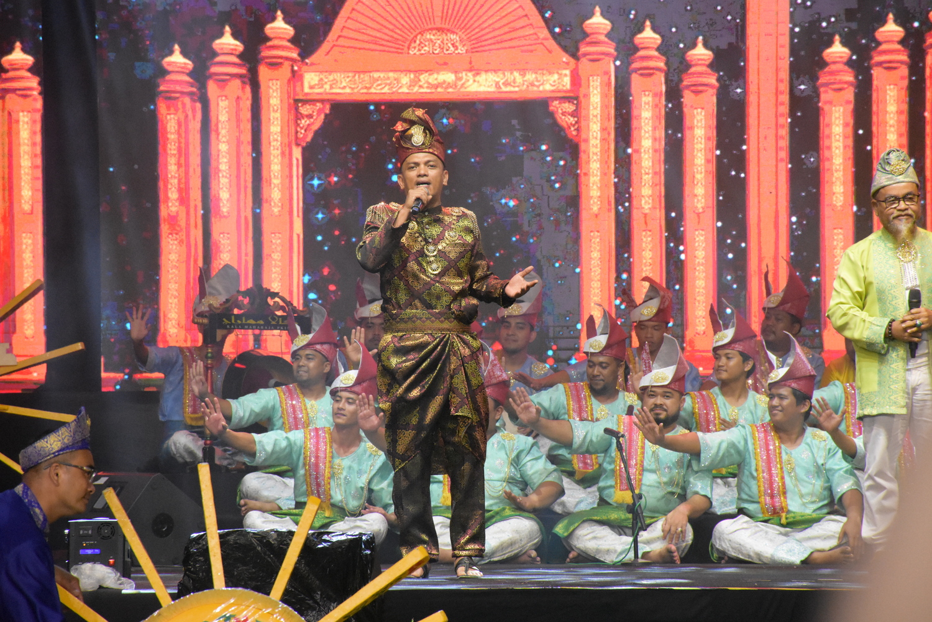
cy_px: 311
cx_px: 466
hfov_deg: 9.8
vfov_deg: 6.5
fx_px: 5436
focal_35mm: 210
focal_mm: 140
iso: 5000
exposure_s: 1/250
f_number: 7.1
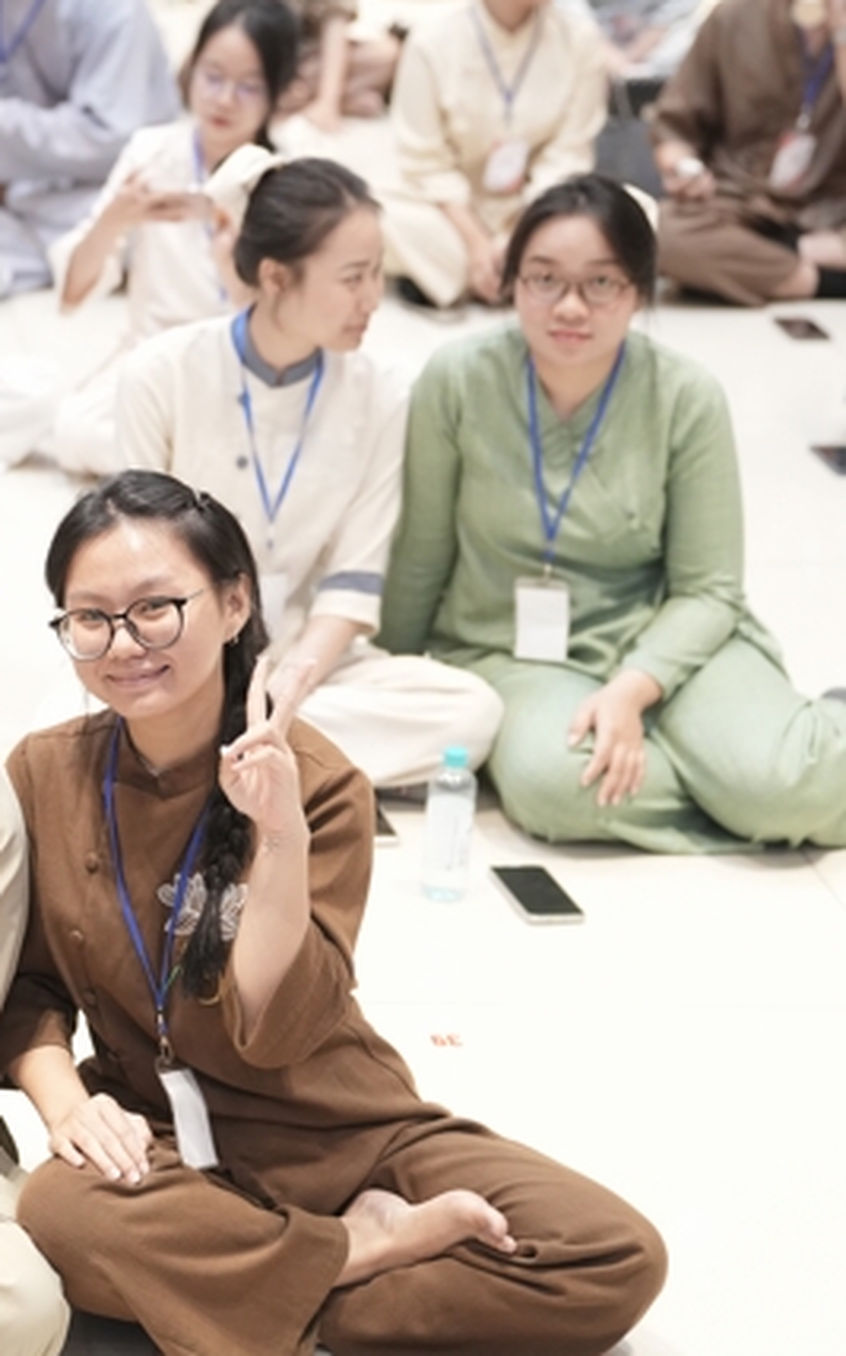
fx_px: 3546
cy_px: 680
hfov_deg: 13.4
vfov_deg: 21.6
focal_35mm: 96
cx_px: 32
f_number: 2.8
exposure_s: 1/160
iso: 3200
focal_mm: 62
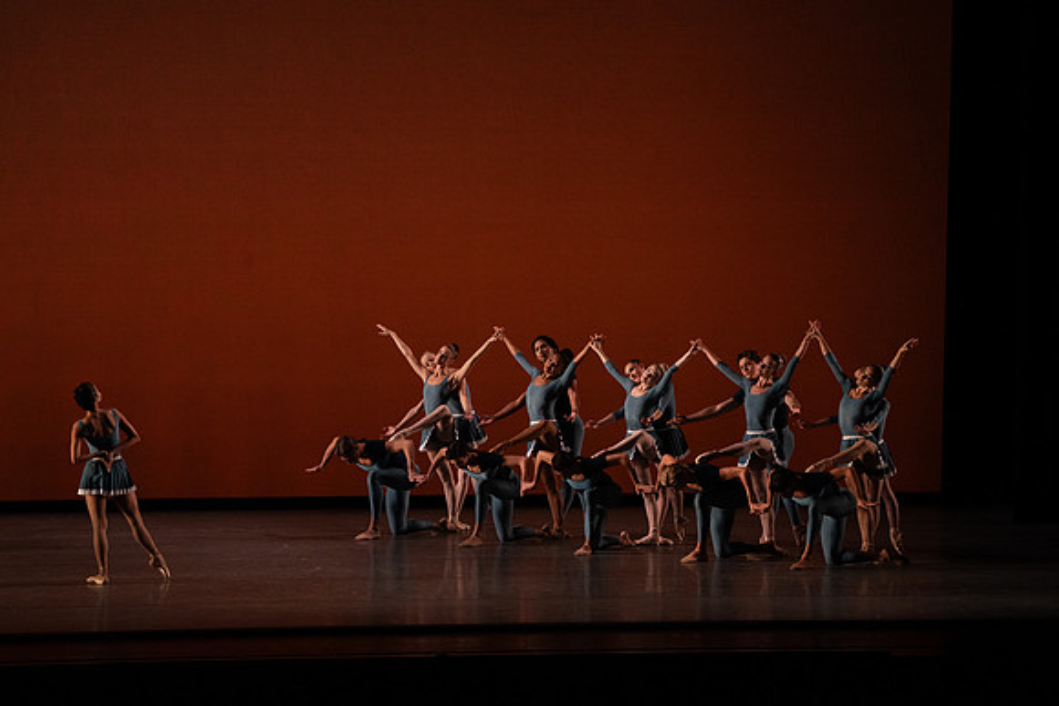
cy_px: 353
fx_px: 4825
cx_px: 530
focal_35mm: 164
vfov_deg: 8.4
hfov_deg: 12.5
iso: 5000
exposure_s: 1/400
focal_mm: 164
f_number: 9
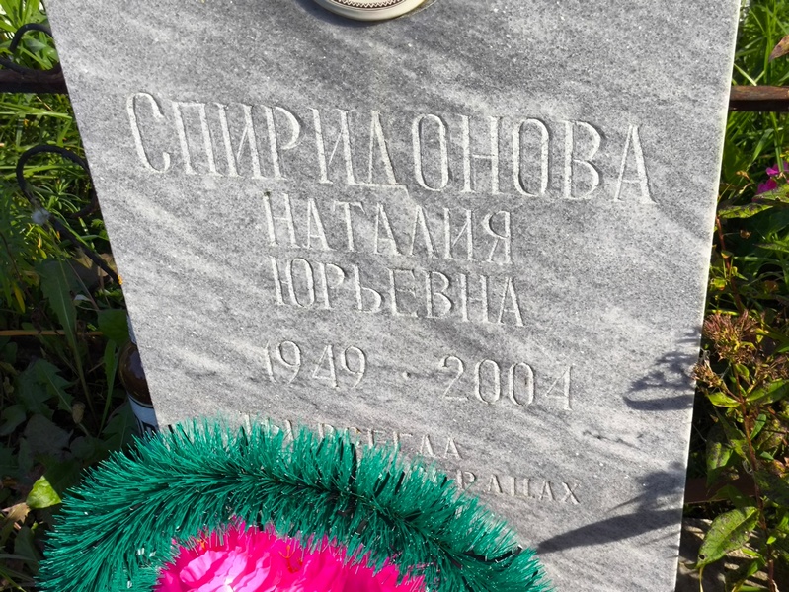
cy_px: 296
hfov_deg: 38.2
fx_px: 1140
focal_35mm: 50
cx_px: 394
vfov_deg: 29.1
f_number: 1.7
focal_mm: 4.71
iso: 50
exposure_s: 1/811
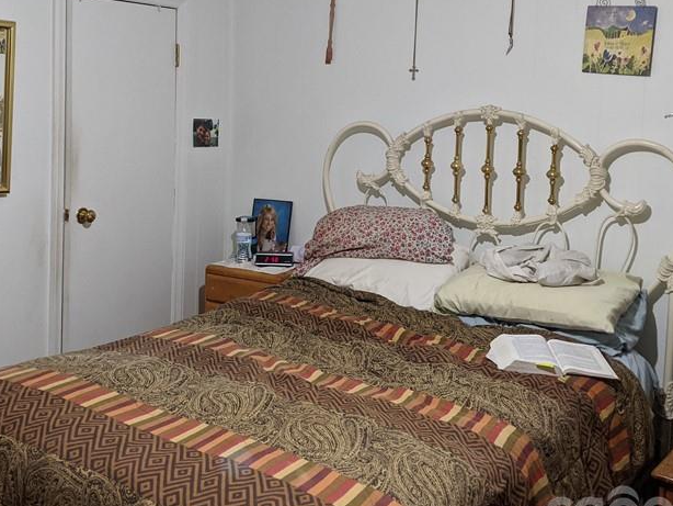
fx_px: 875
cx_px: 310
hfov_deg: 42.0
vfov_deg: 31.8
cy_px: 145
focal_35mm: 45
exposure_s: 1/120
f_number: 1.8
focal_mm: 4.44
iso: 433
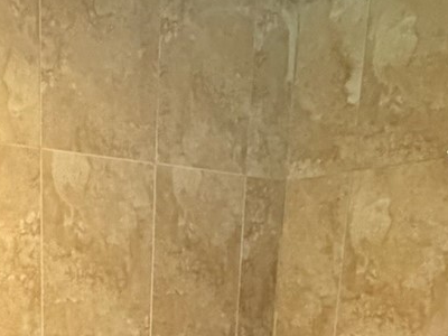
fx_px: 725
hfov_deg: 32.4
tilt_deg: -14.2
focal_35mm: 56
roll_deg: +0.7
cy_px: 488
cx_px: 32
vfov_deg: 22.1
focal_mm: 2.22
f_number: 2.2
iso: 800
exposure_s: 1/60
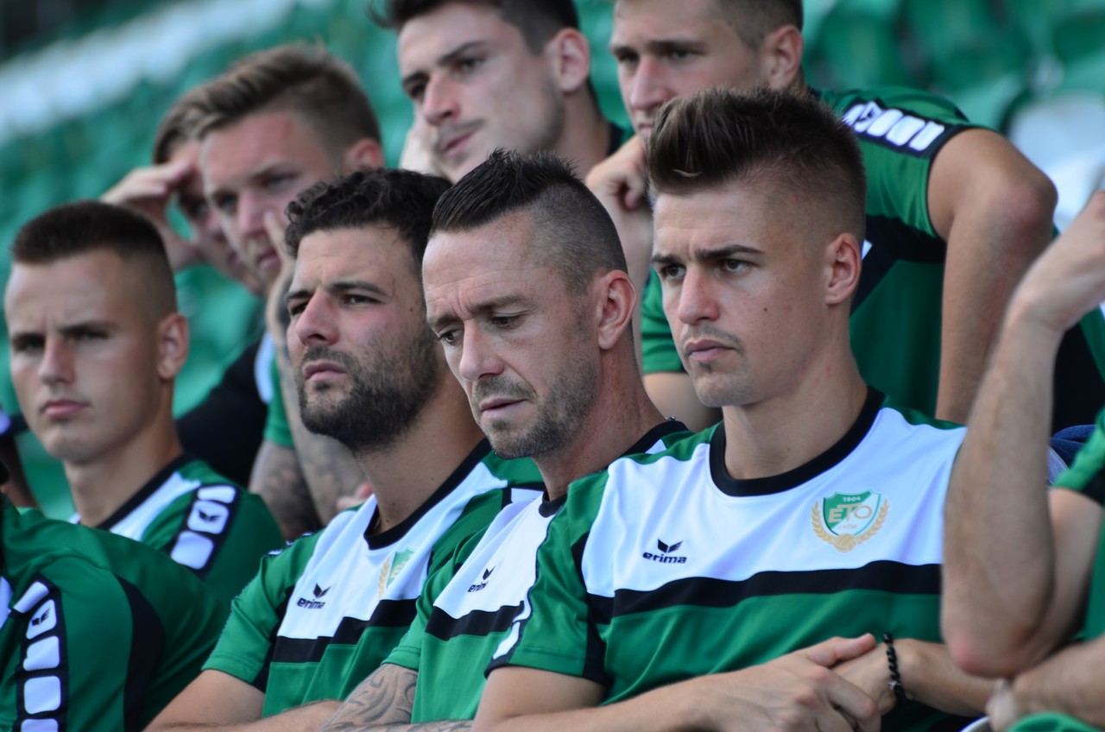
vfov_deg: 3.0
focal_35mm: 450
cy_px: 366
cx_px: 552
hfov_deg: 4.6
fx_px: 13785
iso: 125
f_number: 5.6
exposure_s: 1/80
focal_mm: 300
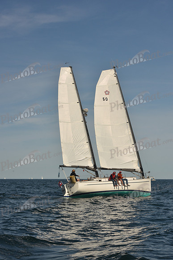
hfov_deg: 19.5
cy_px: 130
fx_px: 504
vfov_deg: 28.8
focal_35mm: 70
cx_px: 86
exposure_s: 1/640
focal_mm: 70
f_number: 10
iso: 250
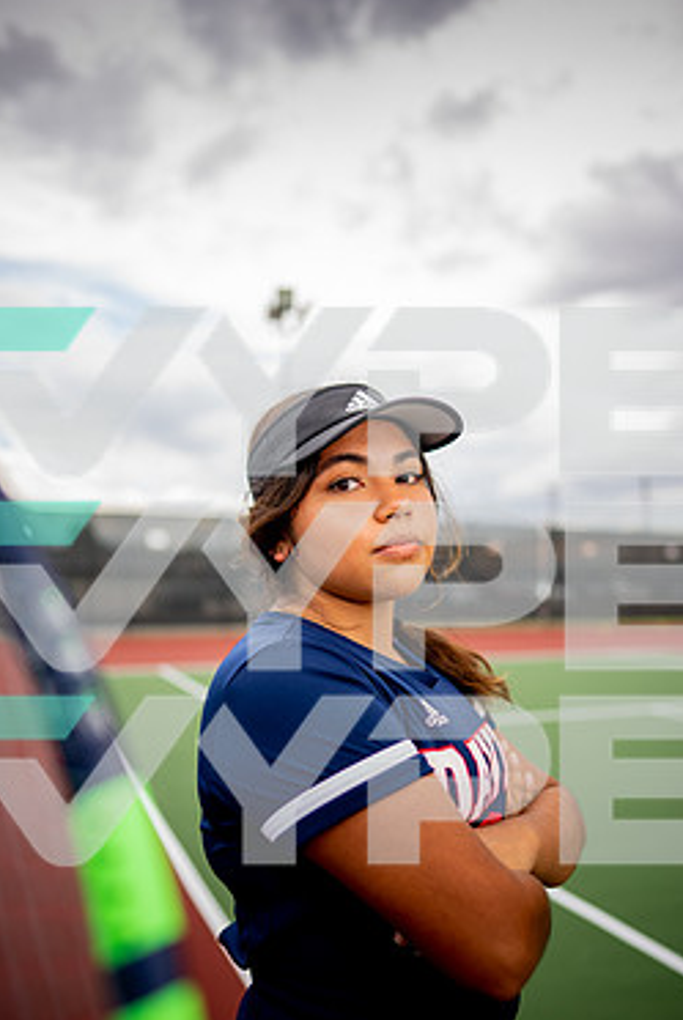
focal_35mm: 29
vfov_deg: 63.3
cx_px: 342
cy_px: 587
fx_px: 823
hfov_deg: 45.1
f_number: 1.4
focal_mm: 24
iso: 50
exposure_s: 1/1250
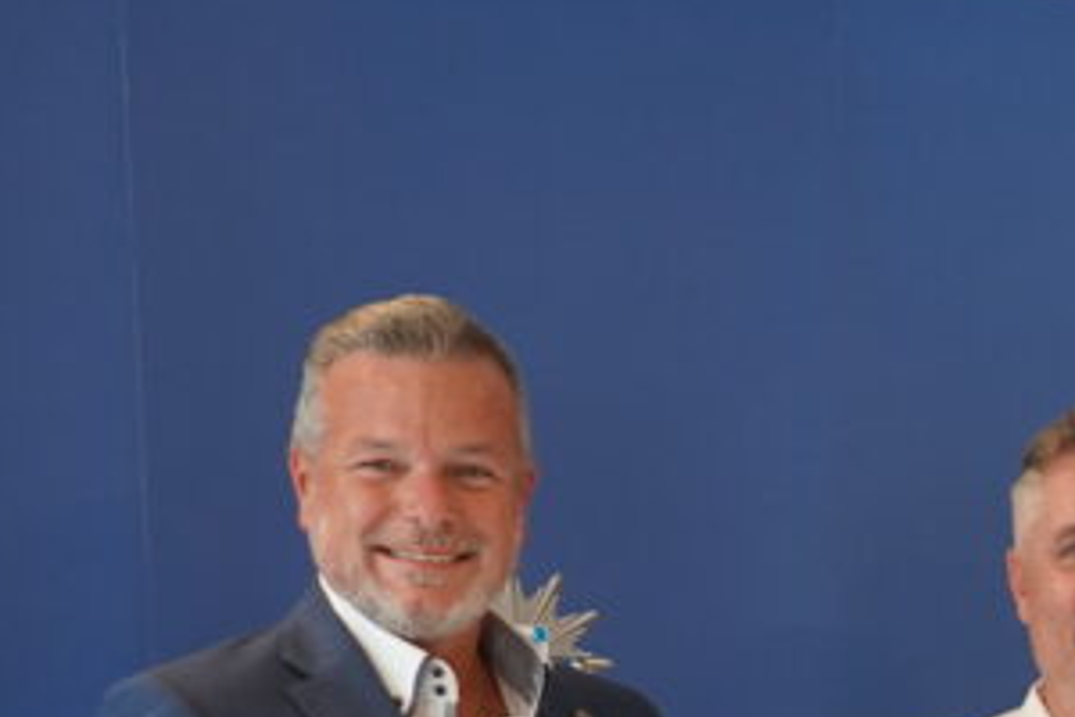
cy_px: 1366
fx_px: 3702
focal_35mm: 124
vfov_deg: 10.3
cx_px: 1394
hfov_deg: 15.7
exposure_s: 1/160
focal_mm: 31
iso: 1000
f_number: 4
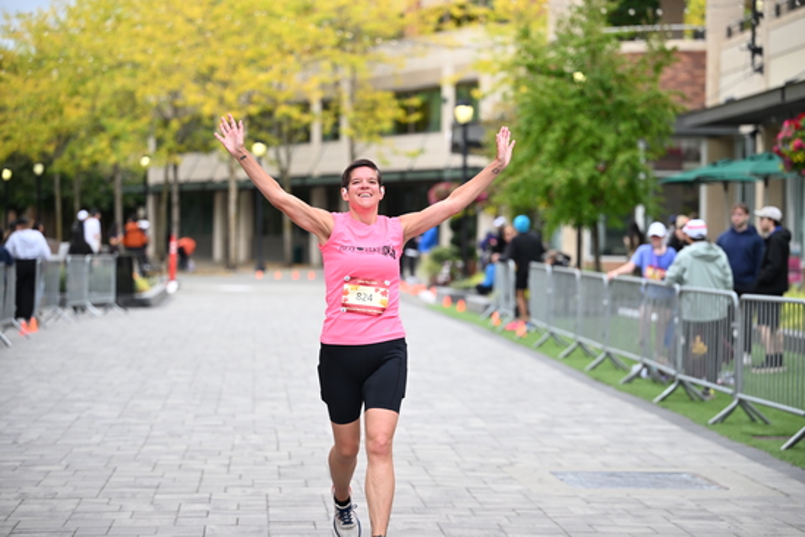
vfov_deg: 14.0
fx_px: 2192
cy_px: 268
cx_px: 402
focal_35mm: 98
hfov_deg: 20.8
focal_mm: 98
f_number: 2.8
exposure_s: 1/2000
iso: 640
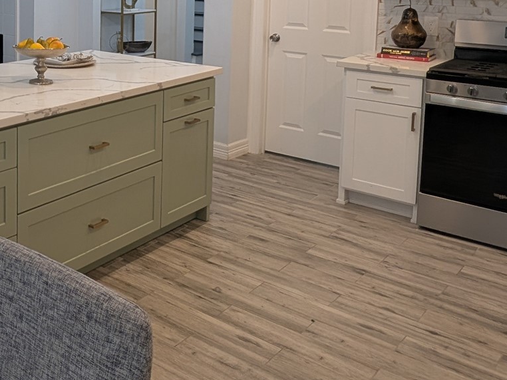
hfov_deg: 39.2
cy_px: 16
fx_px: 630
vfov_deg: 31.5
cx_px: 10
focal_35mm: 43
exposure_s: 1/30
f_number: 2.2
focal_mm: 2.22
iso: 50
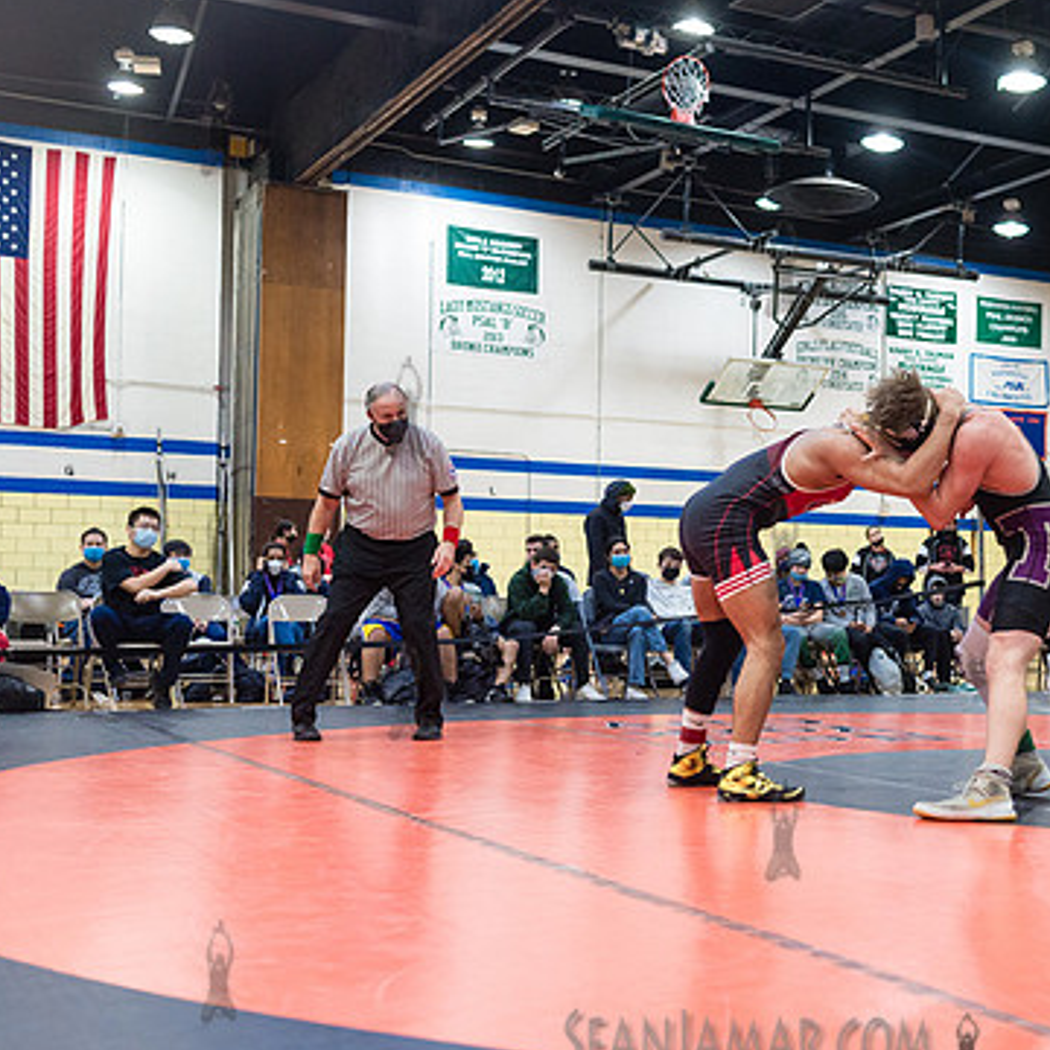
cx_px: 782
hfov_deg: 34.6
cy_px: 547
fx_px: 1647
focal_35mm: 48
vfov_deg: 35.4
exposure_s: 1/400
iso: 4000
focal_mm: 35
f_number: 3.5
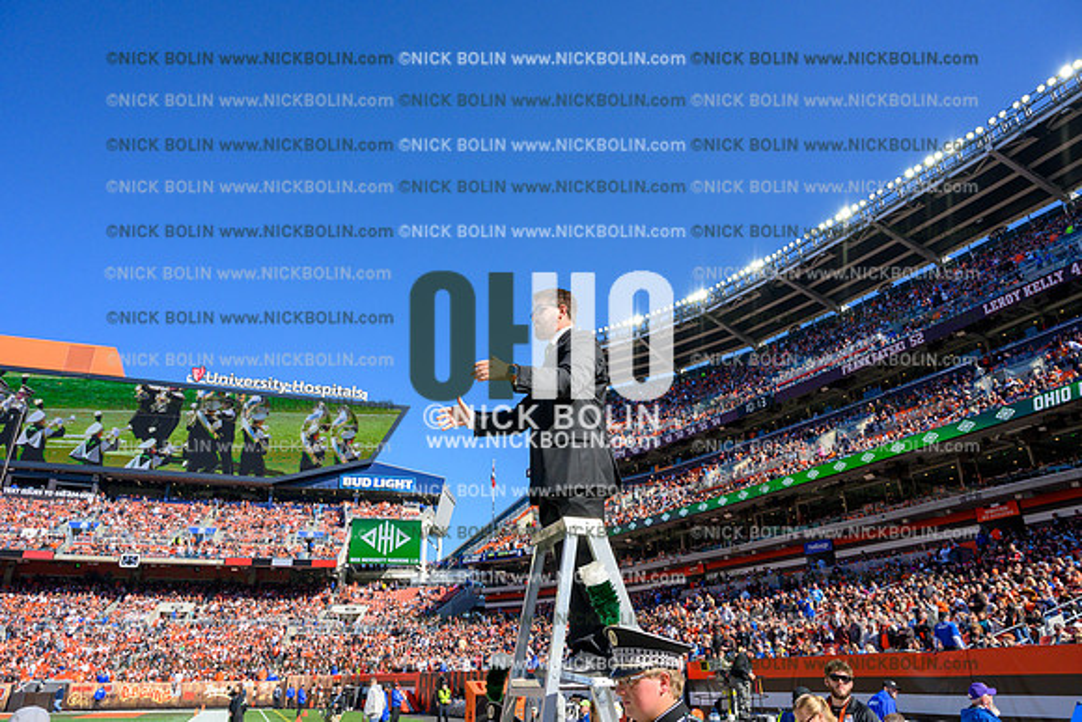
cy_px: 361
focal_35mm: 24
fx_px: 721
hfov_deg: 73.7
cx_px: 541
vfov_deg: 53.2
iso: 1000
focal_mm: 24
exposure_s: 1/3200
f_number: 8
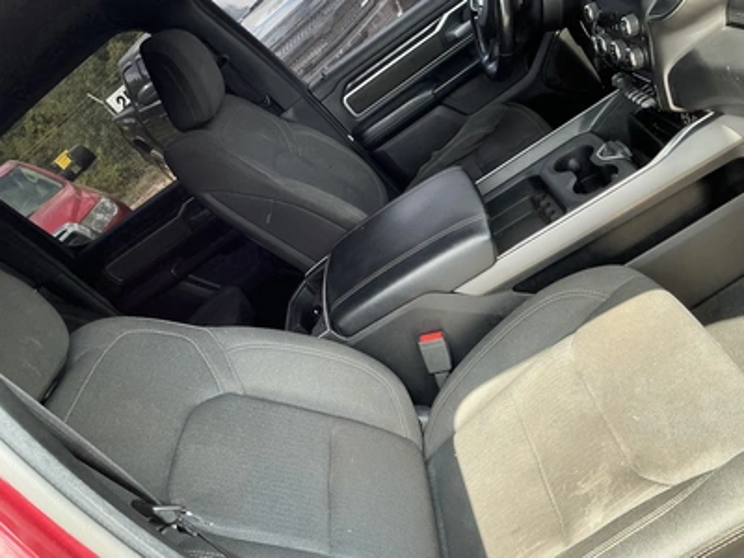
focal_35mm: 28
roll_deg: +42.7
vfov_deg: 49.7
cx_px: 372
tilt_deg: -23.9
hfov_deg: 63.4
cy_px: 279
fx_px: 602
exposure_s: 1/122
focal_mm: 3
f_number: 1.8
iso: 40
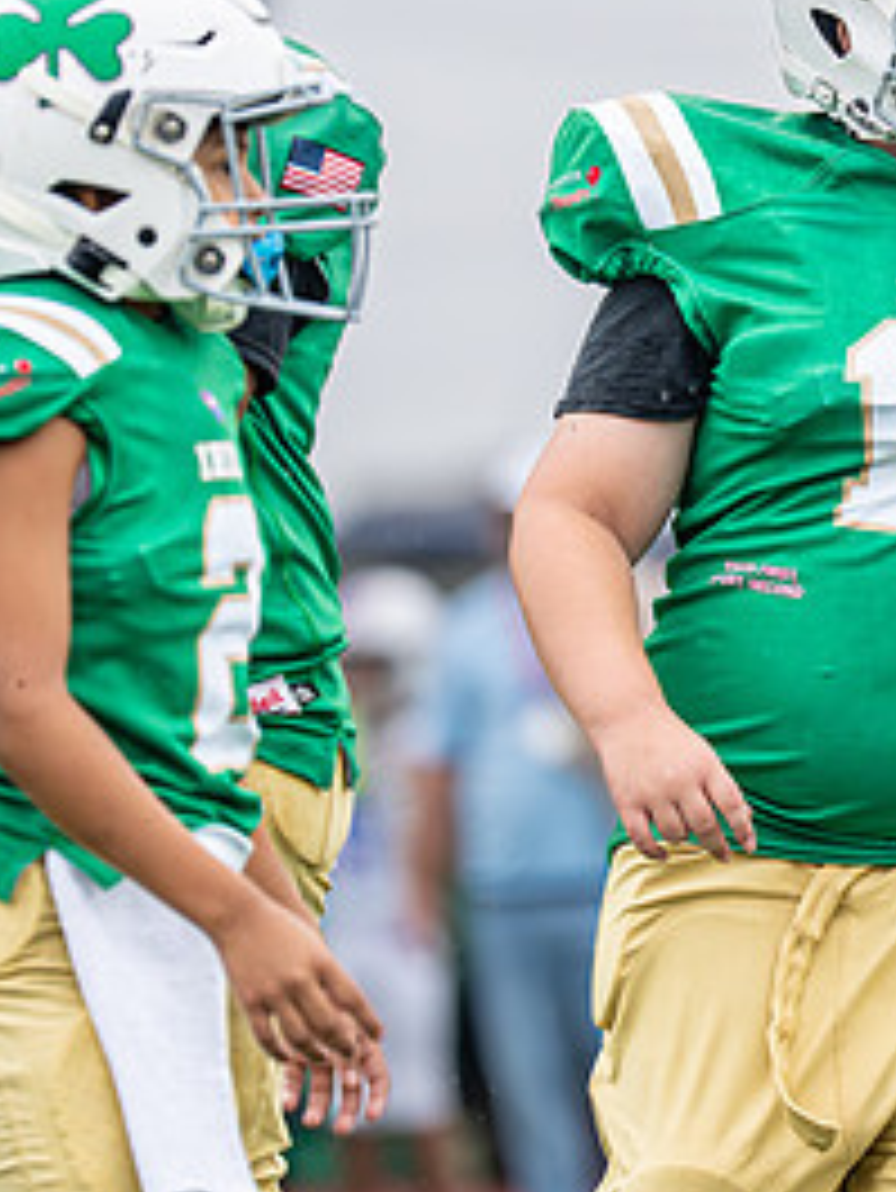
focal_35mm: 553
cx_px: 897
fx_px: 19070
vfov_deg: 3.6
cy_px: 368
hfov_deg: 2.7
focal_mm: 200
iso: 400
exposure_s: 1/1000
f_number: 2.8
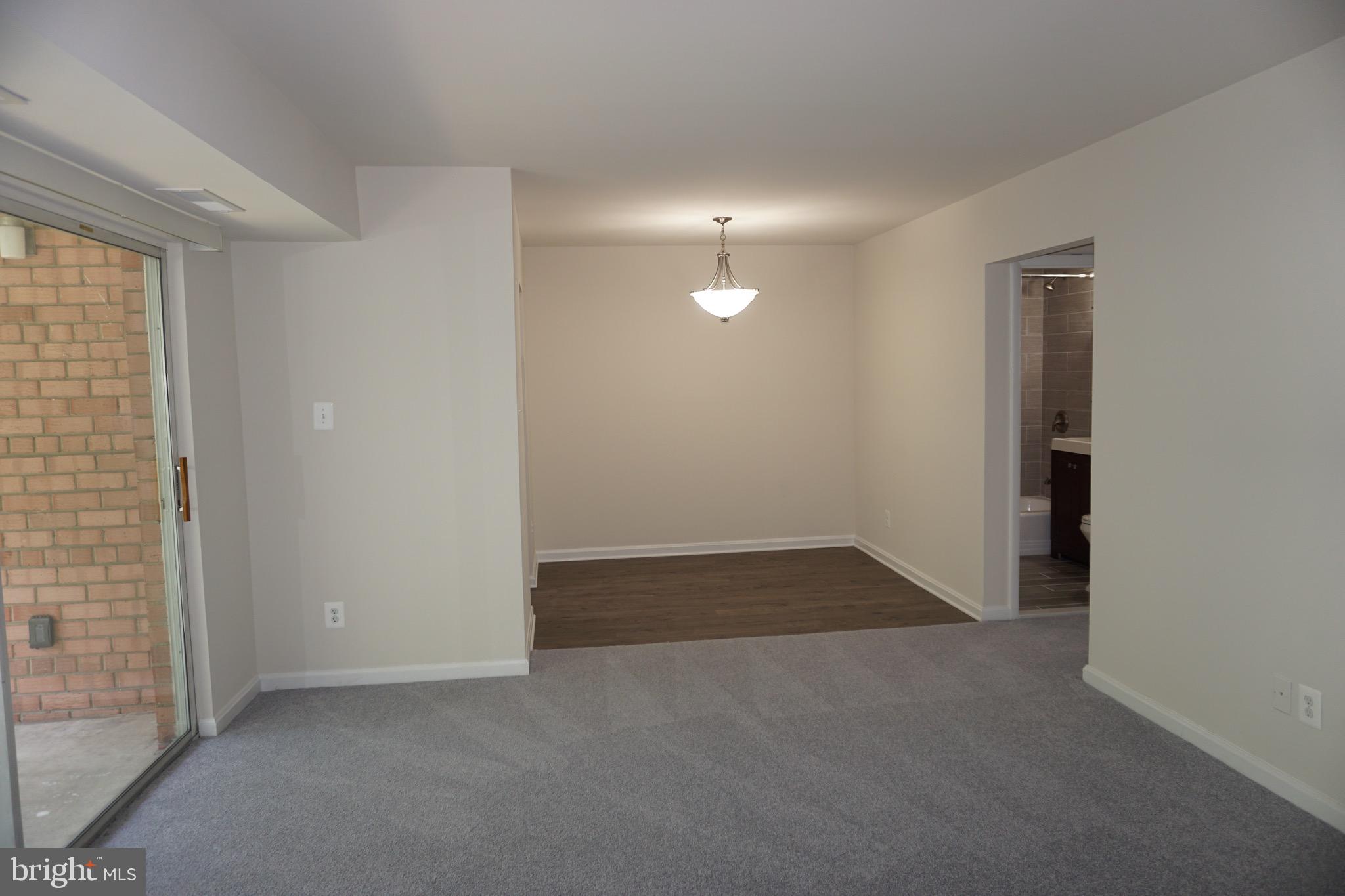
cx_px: 672
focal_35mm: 24
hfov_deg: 73.7
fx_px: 897
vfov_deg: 53.1
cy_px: 448
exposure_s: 1/60
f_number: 3.5
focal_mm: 16
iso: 200
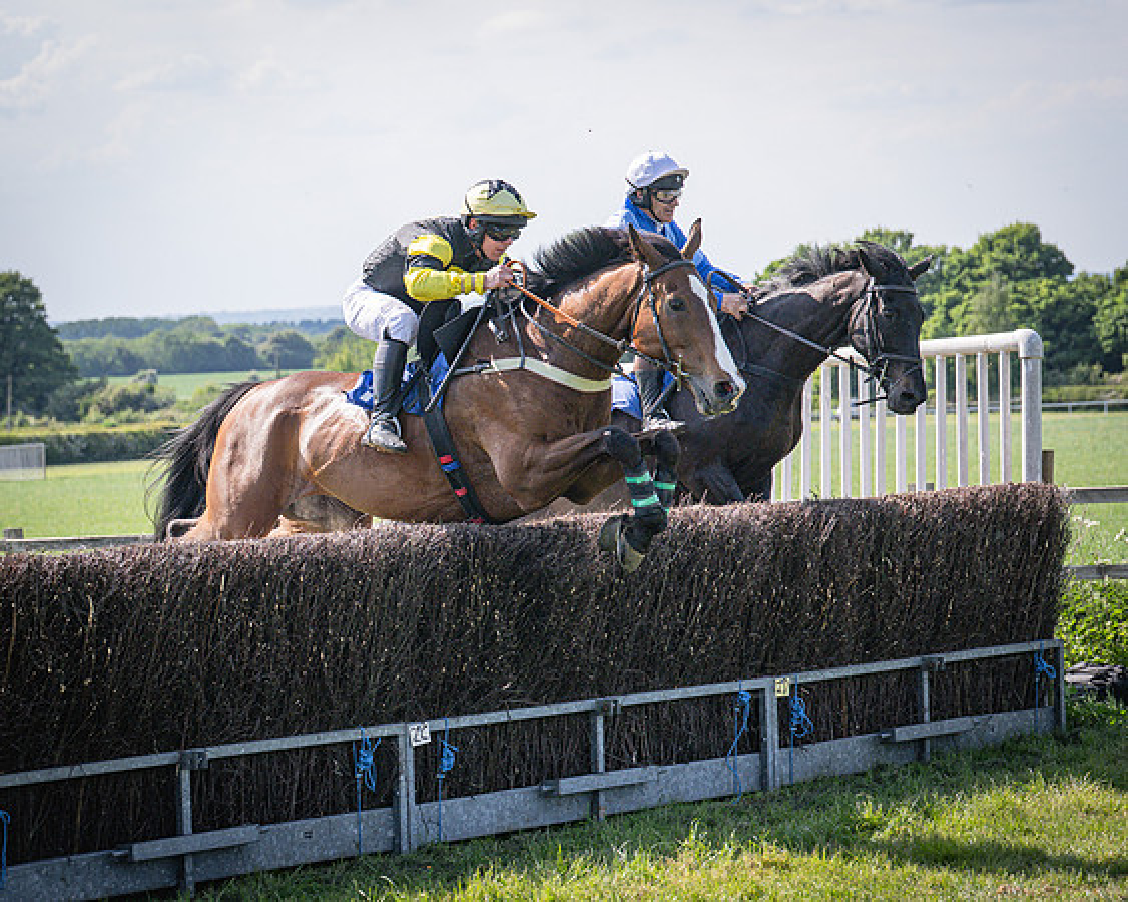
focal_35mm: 109
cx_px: 532
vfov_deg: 14.1
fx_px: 3649
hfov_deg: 17.6
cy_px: 439
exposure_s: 1/3200
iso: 400
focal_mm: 70
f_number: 4
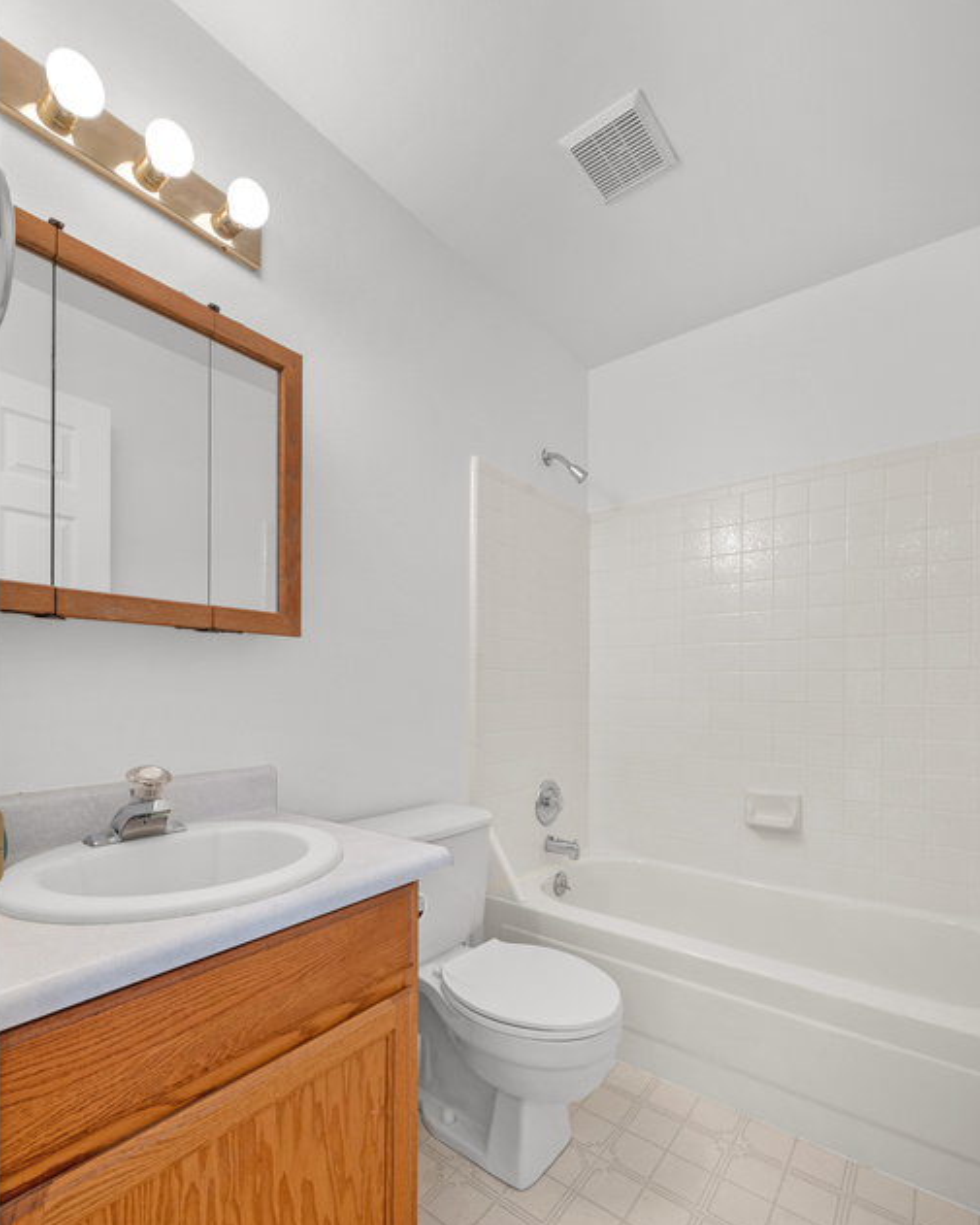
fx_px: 580
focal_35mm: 16
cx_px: 486
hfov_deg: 80.4
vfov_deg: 92.6
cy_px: 689
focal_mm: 14
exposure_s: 1/2.5
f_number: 8
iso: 500
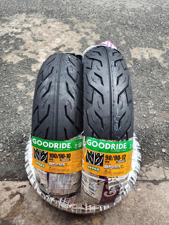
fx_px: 169
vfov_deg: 67.3
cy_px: 112
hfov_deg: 53.1
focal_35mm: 26
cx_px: 84
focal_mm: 4.32
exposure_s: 1/120
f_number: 2.4
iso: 50
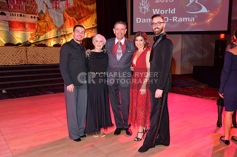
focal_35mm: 32
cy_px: 78
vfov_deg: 41.0
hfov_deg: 58.8
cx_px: 118
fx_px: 210
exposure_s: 1/250
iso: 2500
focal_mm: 32
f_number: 5.6
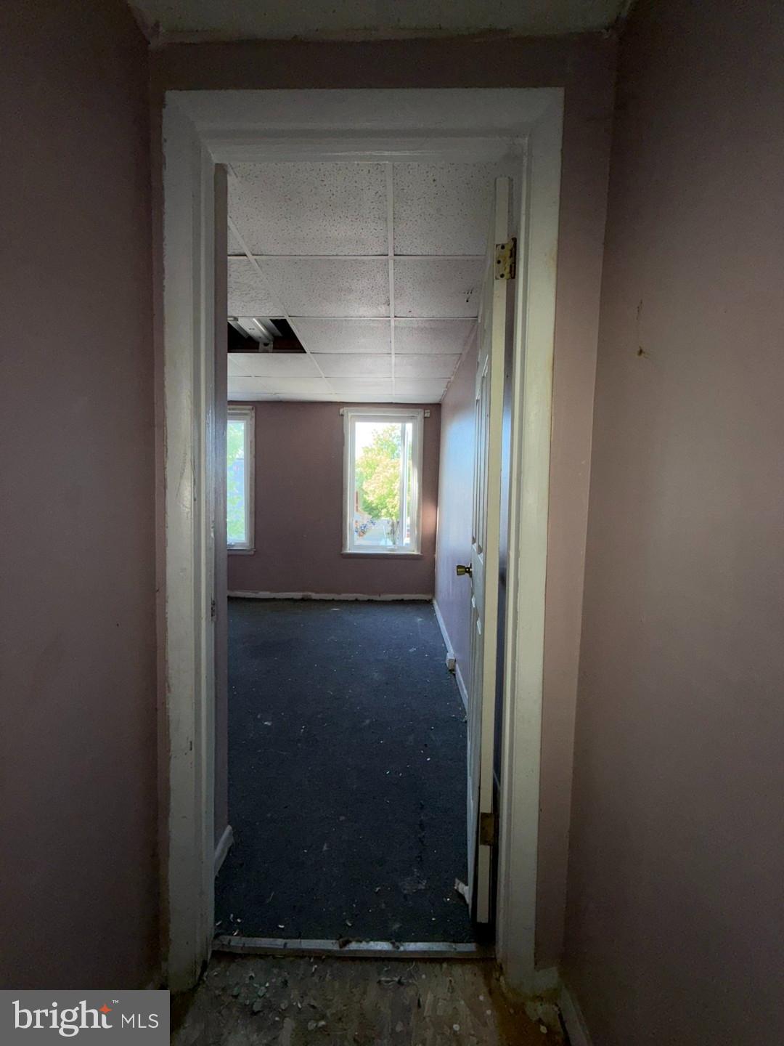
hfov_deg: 85.7
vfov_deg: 102.1
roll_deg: -1.7
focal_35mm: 14
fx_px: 423
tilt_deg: -2.5
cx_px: 392
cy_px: 523
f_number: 2.2
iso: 40
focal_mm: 2.22
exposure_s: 1/121
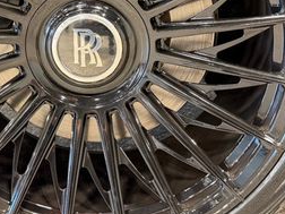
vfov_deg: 23.5
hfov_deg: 31.3
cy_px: 29
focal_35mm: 61
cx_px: 87
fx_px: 502
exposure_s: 1/60
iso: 320
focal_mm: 6.76
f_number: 1.78
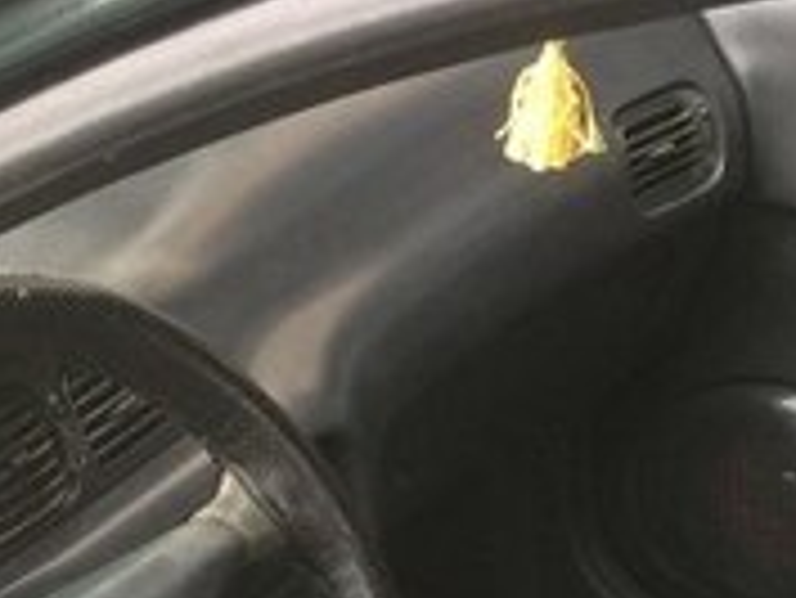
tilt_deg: -35.9
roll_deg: +3.9
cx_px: 360
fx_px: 2485
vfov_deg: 12.6
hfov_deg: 18.2
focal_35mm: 108
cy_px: 1032
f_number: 2.2
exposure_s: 1/33
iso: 50
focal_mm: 4.15
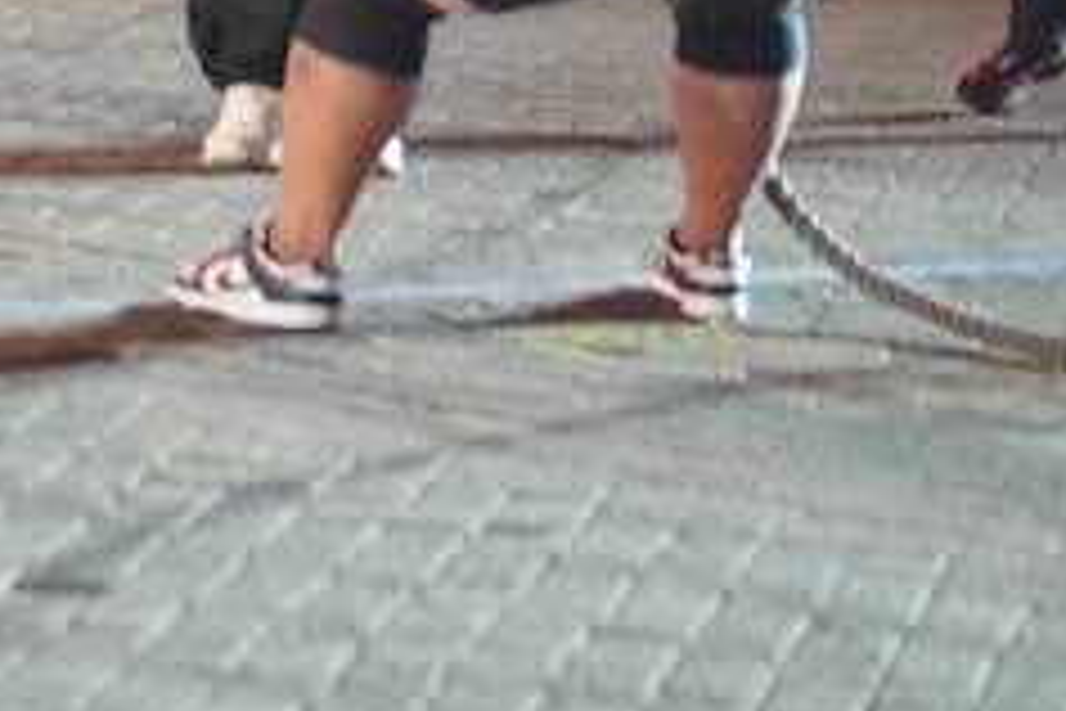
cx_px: -796
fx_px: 8971
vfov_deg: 4.5
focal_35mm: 303
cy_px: -610
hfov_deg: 6.7
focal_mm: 70
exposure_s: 1/320
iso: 8000
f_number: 2.8
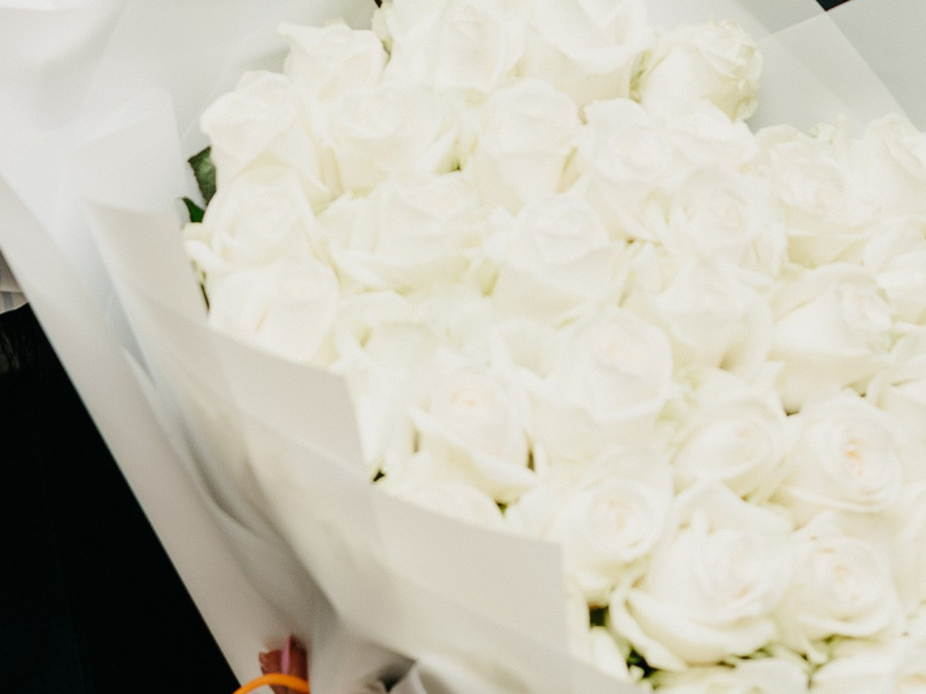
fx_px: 2408
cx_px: 264
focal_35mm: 90
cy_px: -429
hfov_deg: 21.6
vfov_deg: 14.9
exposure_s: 1/160
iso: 160
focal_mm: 24
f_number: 4
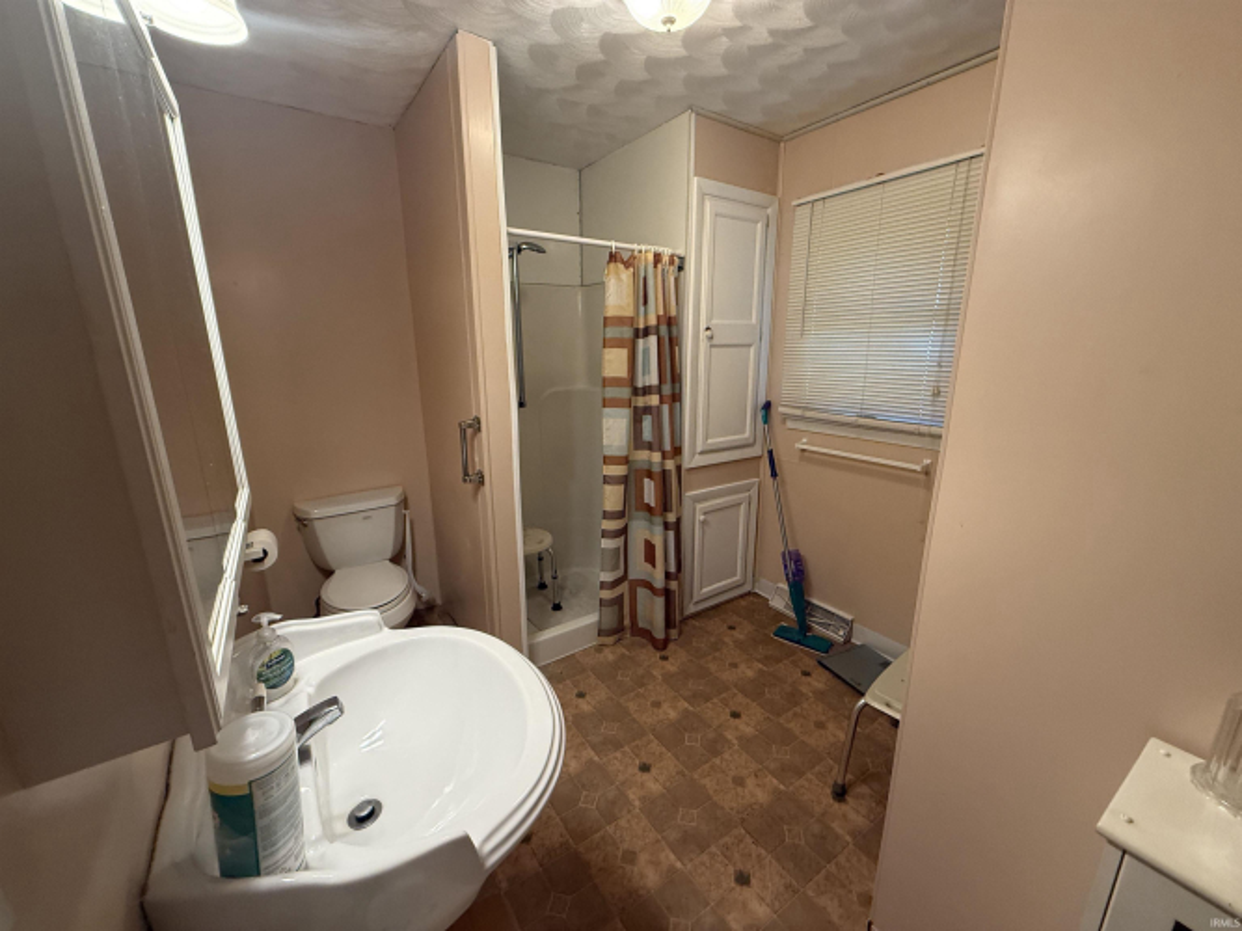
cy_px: 466
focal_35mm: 14
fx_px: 502
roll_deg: -0.5
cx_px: 621
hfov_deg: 102.1
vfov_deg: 85.7
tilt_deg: -13.2
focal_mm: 2.22
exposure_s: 1/120
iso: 250
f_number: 2.2
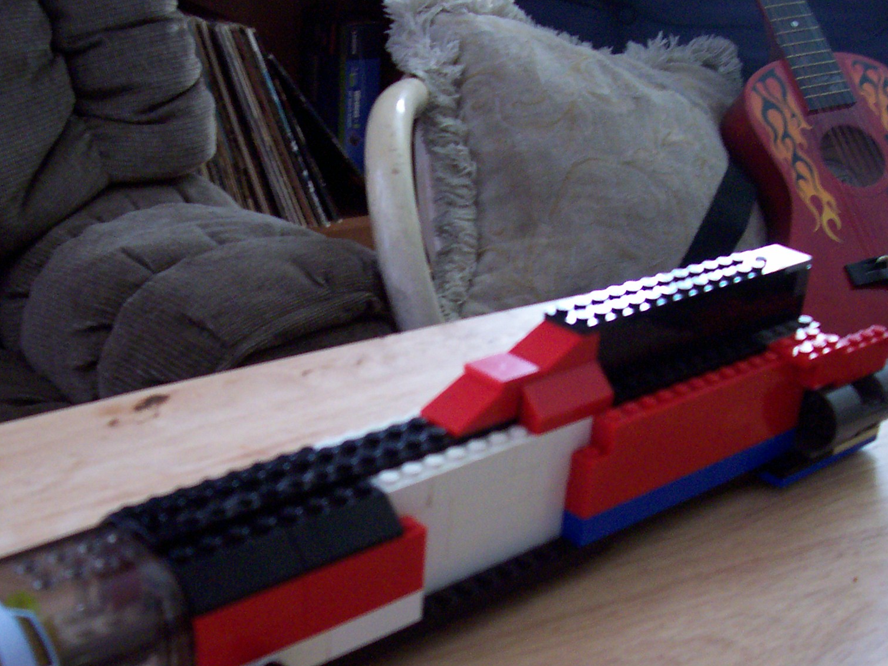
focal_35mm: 52
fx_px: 1334
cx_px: 371
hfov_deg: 36.7
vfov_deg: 27.6
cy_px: 500
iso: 160
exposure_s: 1/8
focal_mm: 5.6
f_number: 2.7
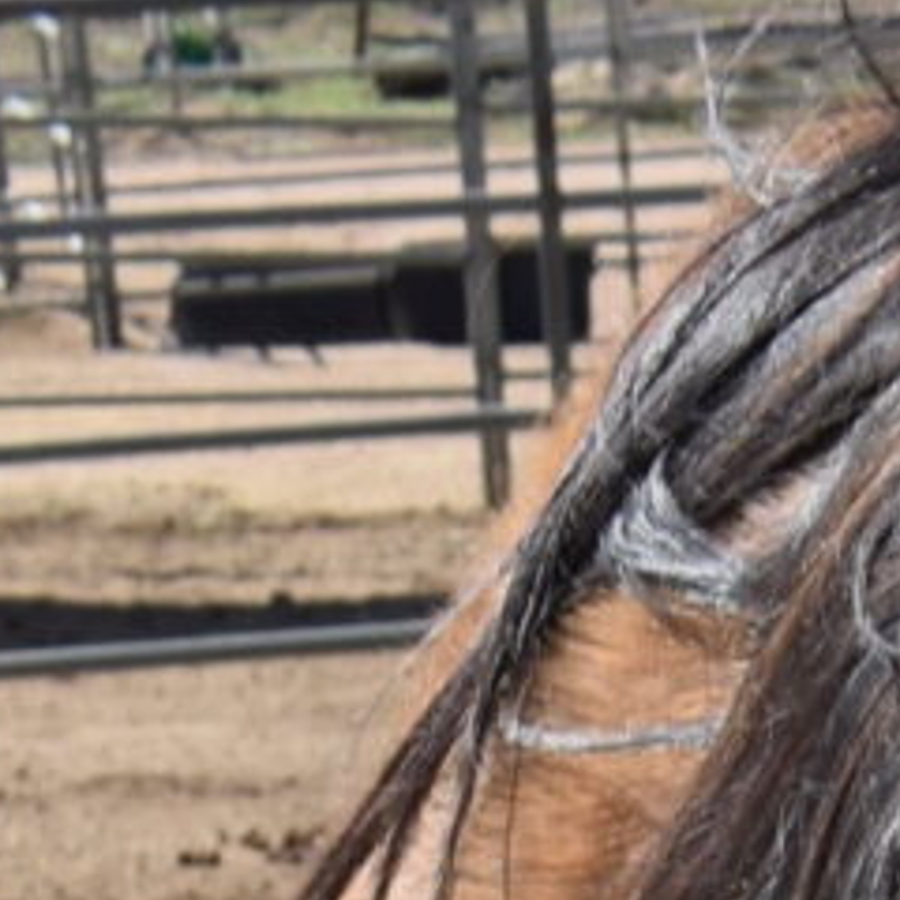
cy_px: 3949
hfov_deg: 6.2
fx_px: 8001
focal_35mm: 272
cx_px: 2132
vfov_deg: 5.4
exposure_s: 1/200
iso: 100
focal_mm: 20
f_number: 8
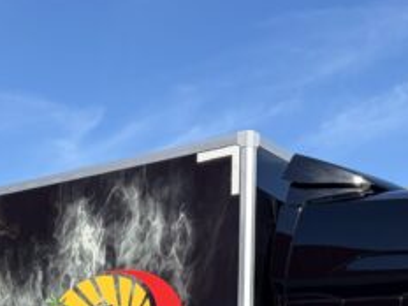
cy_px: 420
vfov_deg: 17.5
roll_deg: -2.0
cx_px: 157
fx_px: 919
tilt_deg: +0.6
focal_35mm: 78
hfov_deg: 25.0
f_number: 1.6
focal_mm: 5.96
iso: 50
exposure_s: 1/1901
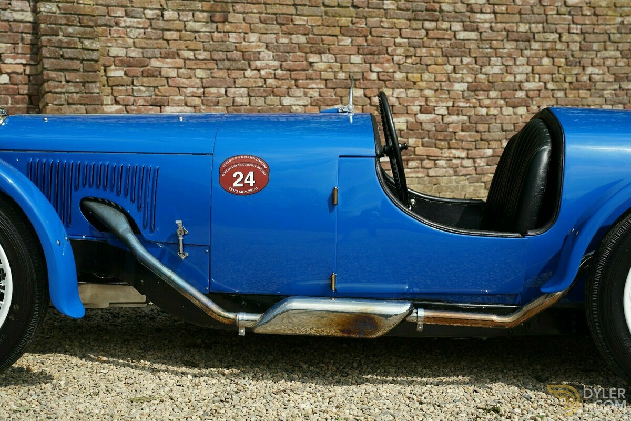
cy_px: 210
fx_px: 1059
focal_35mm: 60
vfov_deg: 22.5
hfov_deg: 33.2
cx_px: 316
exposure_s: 1/250
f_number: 6.3
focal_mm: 60.4
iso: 100
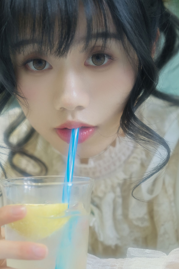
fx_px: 679
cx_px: 80
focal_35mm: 91
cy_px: 154
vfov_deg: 22.4
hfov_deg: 15.0
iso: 640
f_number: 2.8
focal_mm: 50
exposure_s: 1/60
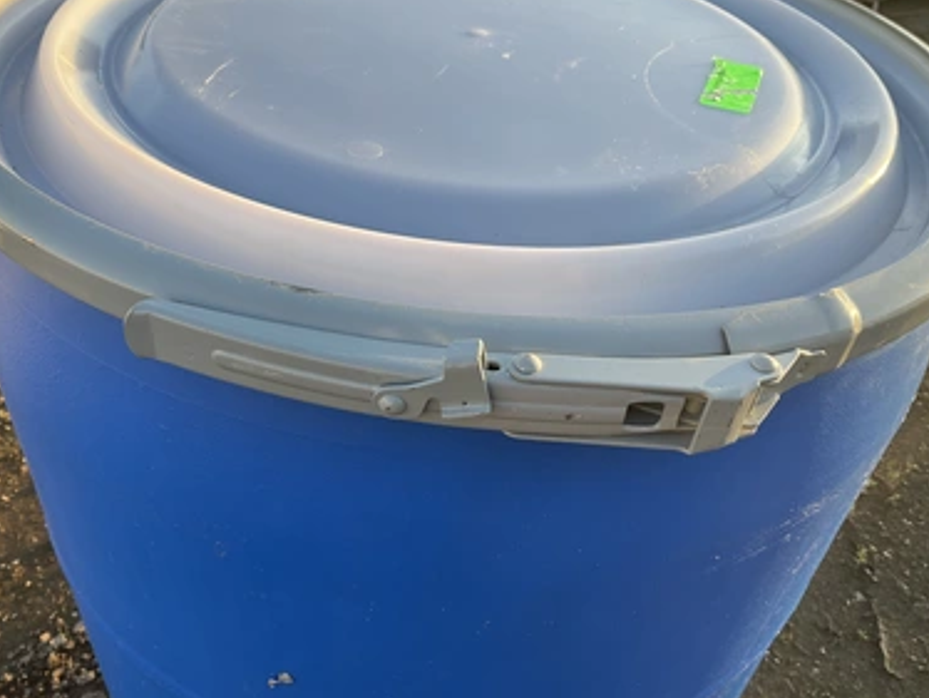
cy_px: 338
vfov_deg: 45.5
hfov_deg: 58.3
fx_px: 832
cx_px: 462
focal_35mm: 31
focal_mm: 3
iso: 20
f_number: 1.8
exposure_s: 1/223
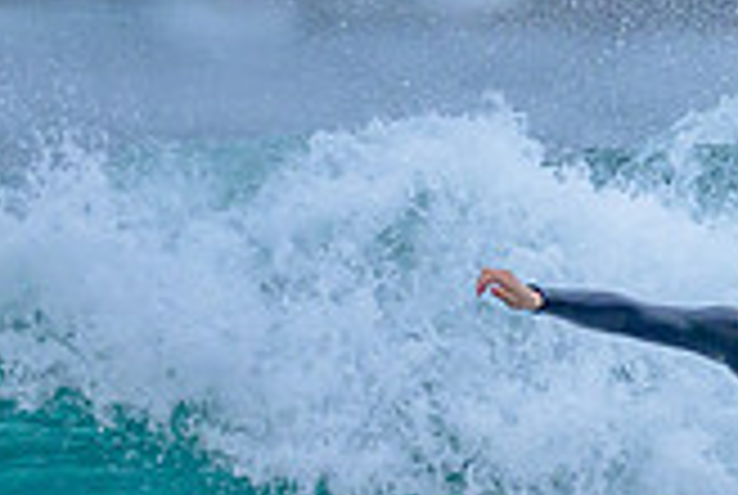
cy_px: 664
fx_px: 79704
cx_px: 961
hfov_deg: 0.5
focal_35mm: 3881
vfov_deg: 0.4
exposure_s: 1/2000
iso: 1000
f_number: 6.3
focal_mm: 800
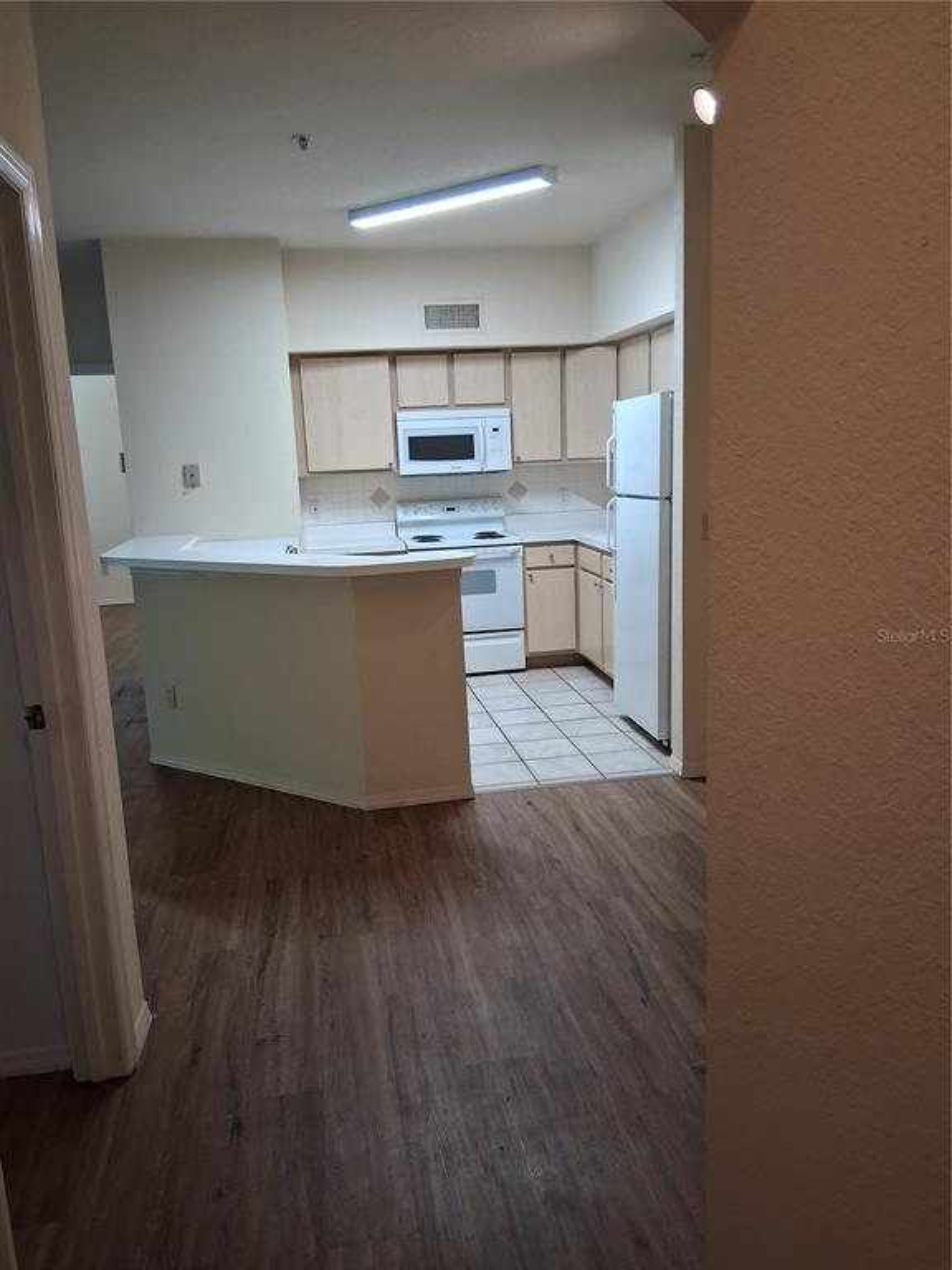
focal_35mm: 26
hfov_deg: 53.1
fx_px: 953
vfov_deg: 67.3
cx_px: 476
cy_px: 635
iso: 500
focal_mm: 3.98
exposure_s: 1/60
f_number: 1.8
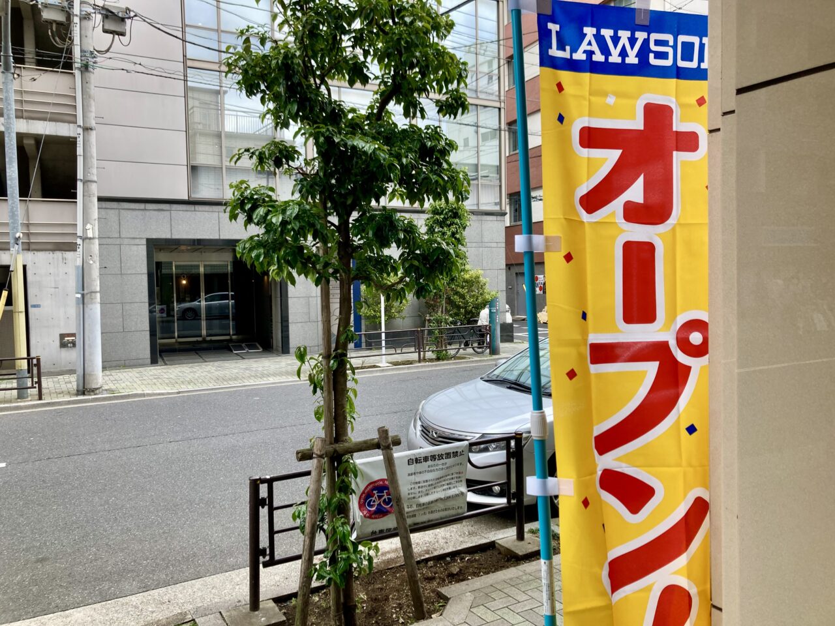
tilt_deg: -4.2
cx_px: 418
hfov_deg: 63.4
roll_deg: +0.5
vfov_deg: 49.7
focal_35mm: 28
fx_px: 675
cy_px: 313
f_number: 1.8
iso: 20
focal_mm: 3.99
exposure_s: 1/116
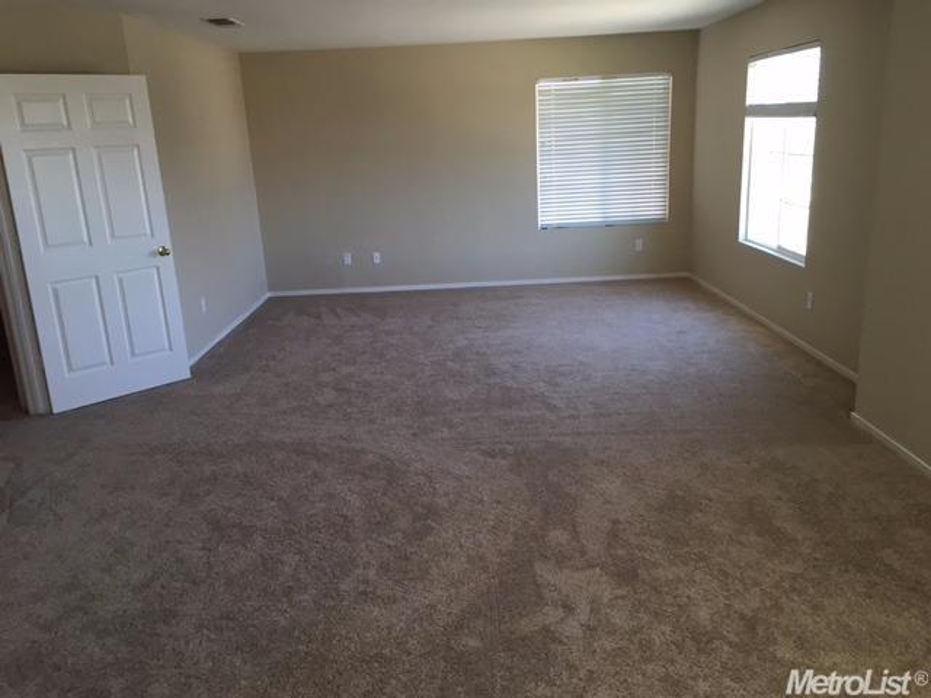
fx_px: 780
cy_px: 349
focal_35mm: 29
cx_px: 466
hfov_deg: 61.7
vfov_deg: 48.2
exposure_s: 1/30
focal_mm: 4.15
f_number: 2.2
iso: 32
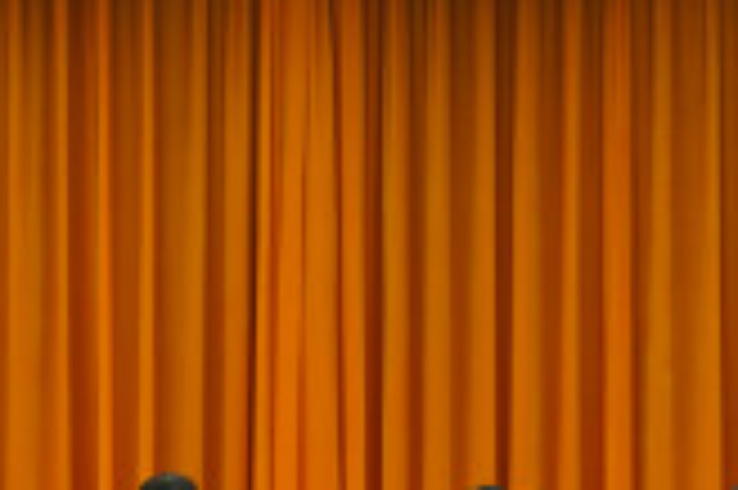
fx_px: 6082
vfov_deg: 4.6
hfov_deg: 6.9
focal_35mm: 297
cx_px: 256
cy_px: 187
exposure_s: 1/125
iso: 1000
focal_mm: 61
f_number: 5
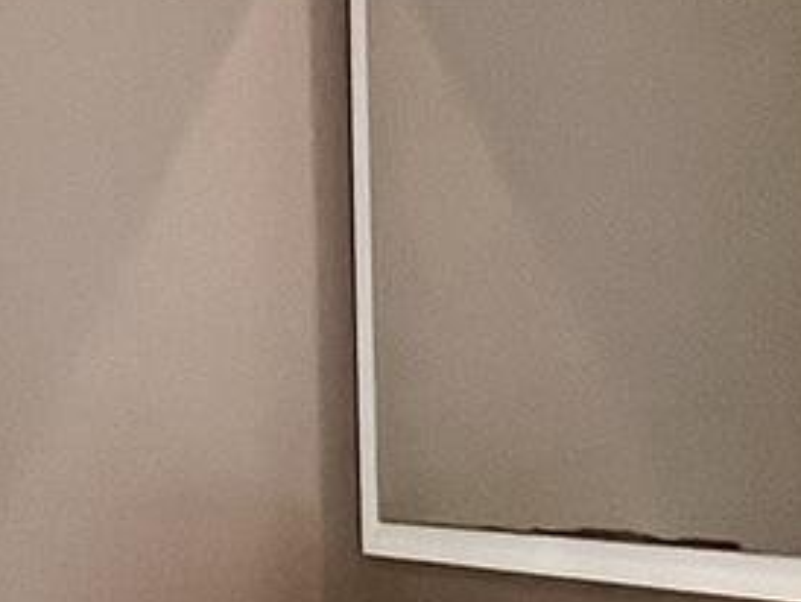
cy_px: 754
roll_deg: +3.4
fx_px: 2247
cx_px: -3
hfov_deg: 19.6
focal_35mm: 97
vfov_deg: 14.7
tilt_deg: -10.0
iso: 250
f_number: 1.8
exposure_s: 1/120
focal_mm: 1.57
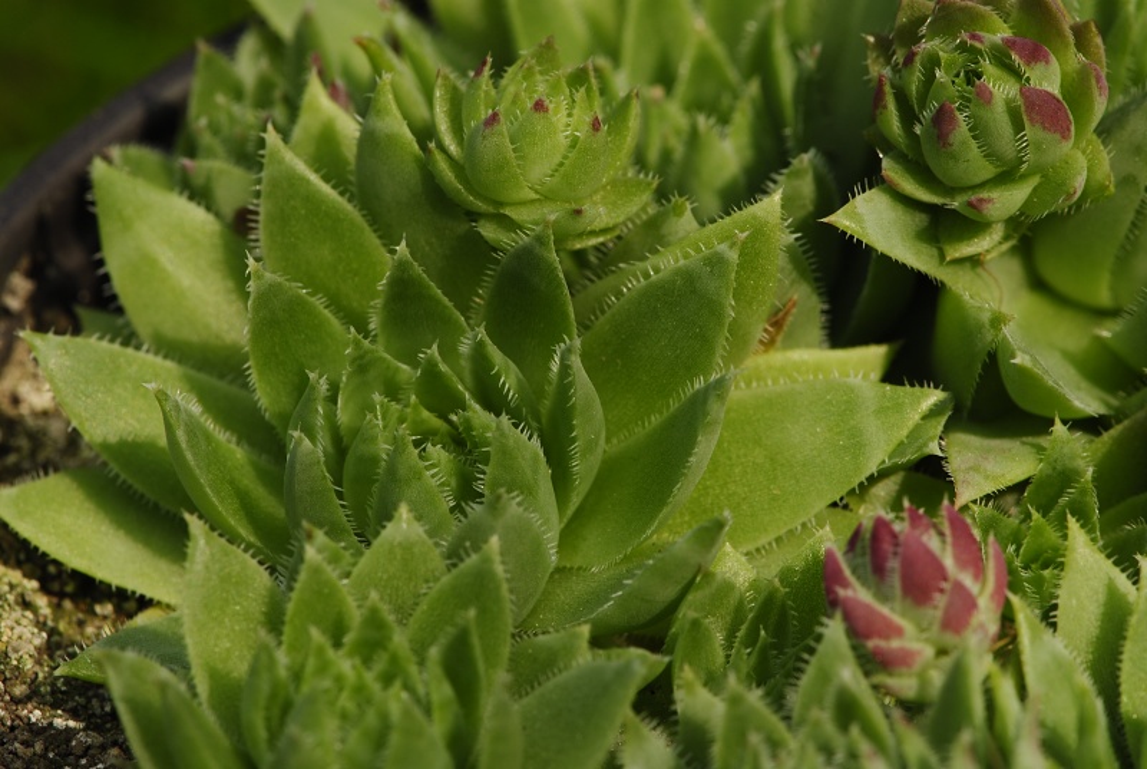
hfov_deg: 16.0
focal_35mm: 128
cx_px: 574
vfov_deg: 10.8
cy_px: 384
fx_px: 4068
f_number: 13
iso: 100
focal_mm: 85
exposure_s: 1/80
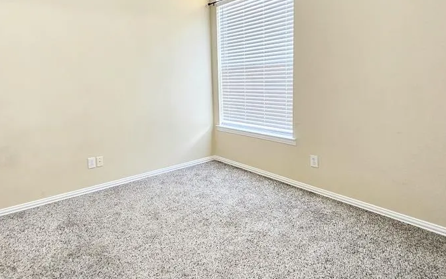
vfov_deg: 56.8
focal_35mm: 21
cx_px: 168
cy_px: 110
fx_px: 255
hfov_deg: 80.8
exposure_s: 1/60
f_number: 2.2
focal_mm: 1.74
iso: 400
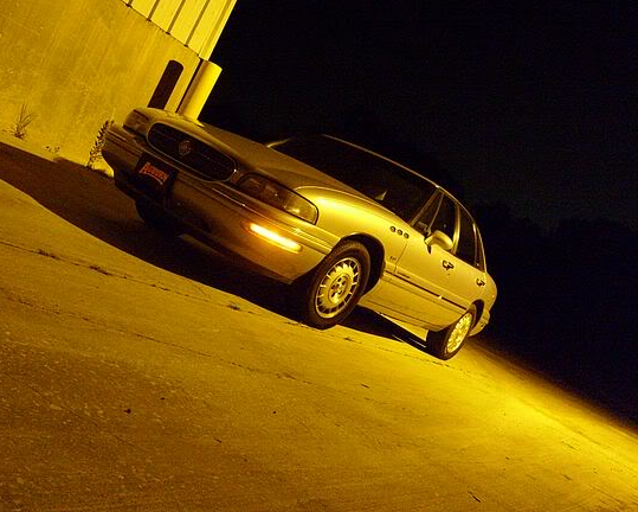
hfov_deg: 47.9
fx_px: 718
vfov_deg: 39.2
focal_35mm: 38
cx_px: 292
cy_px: 257
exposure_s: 1/3
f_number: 2.8
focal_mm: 5.8
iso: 400
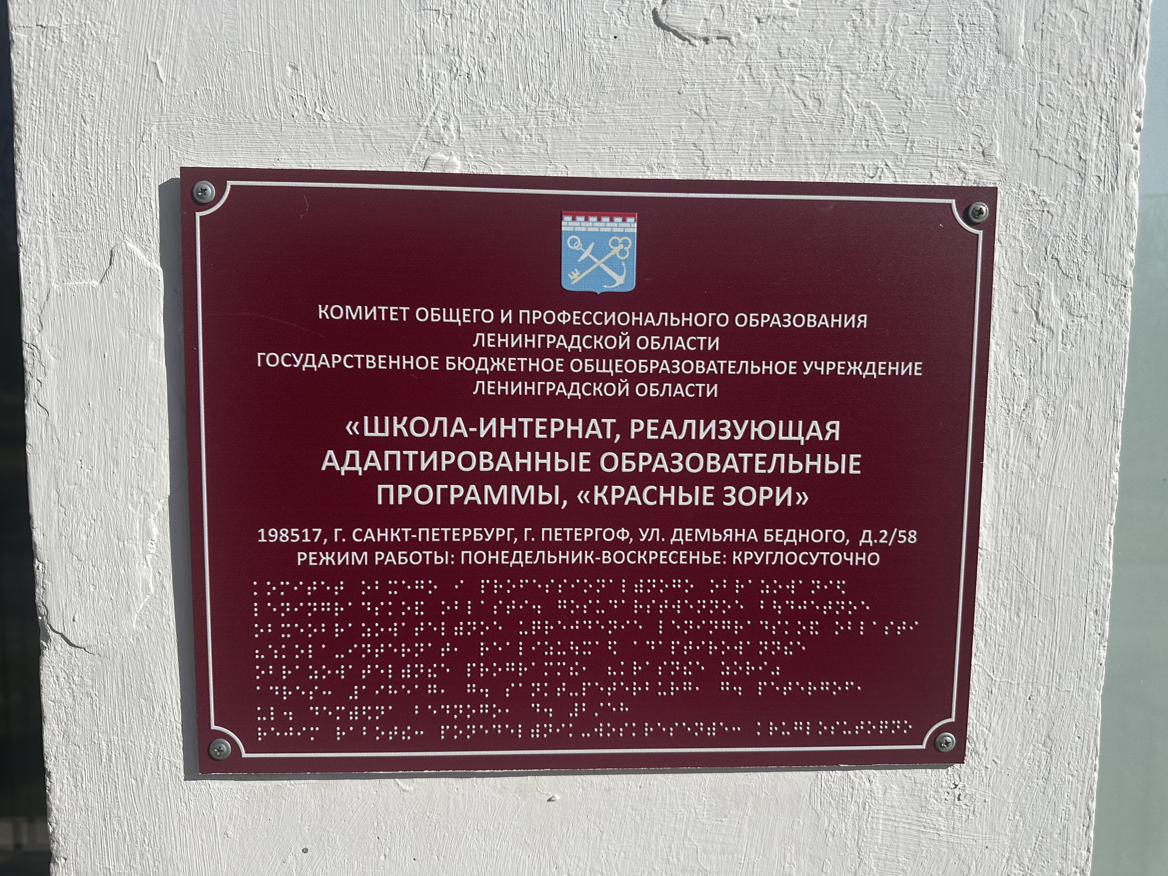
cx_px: 584
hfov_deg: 71.6
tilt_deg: -4.6
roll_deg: -1.1
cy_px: 438
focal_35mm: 24
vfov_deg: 56.8
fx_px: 810
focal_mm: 6.86
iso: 80
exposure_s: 1/6623
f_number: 1.78
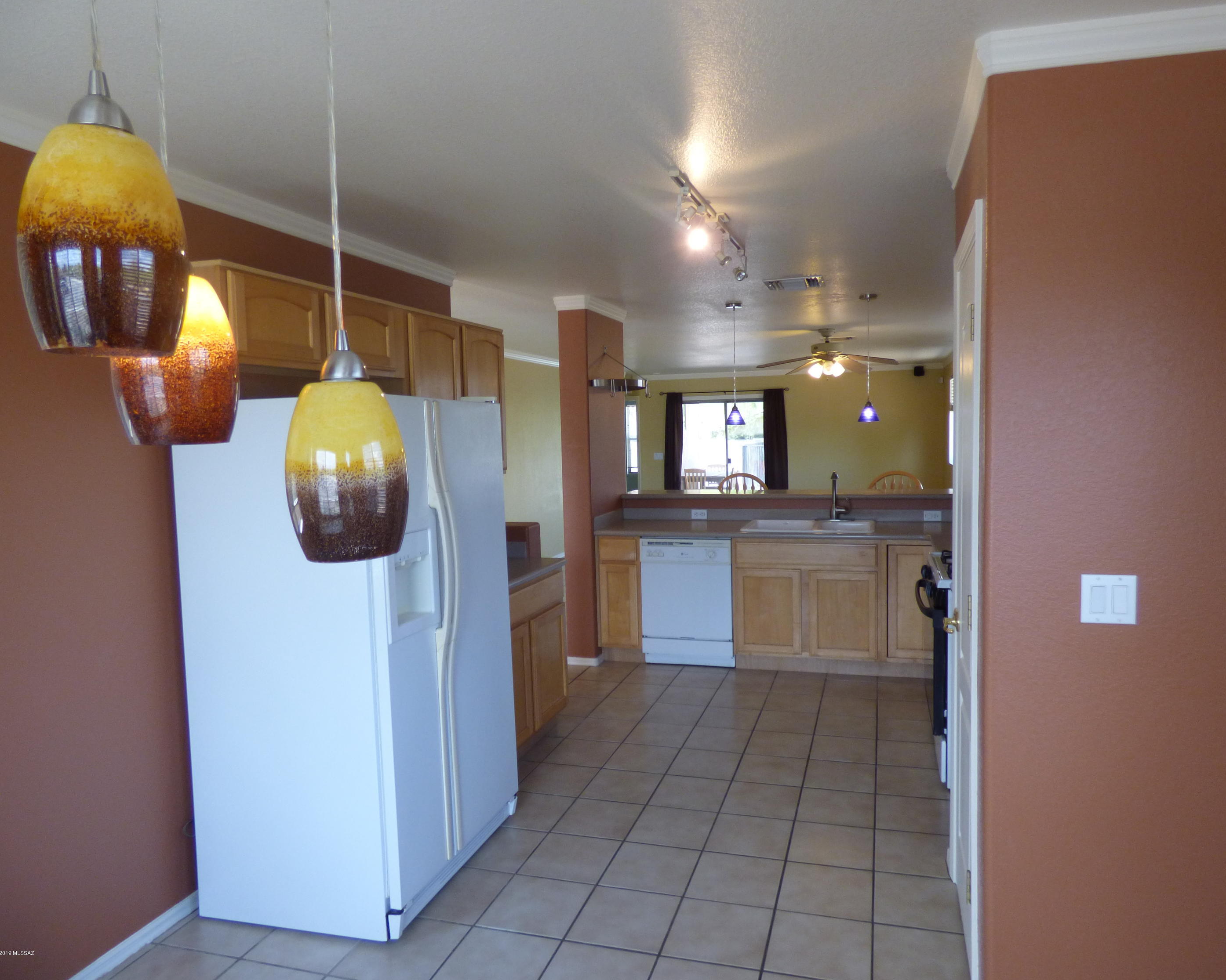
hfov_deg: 77.5
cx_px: 652
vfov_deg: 65.5
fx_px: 762
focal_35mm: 21
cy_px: 490
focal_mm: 3.58
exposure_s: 1/60
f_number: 2.8
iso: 160
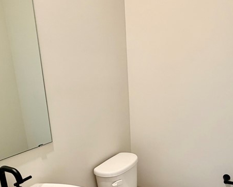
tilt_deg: -16.0
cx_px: 143
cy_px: 132
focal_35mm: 31
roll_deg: +1.9
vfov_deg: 46.0
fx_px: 214
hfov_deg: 56.6
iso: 250
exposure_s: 1/60
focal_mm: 2.22
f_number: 2.2
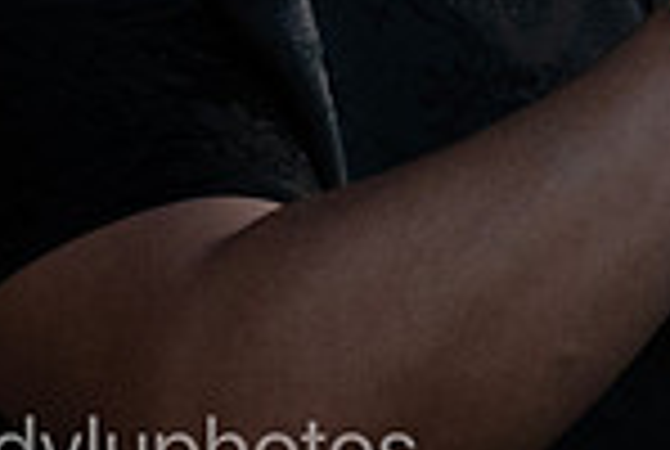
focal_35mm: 873
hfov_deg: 2.4
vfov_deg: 1.6
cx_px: 1039
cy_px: -259
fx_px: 16280
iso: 2500
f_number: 4
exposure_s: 1/4000
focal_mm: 150
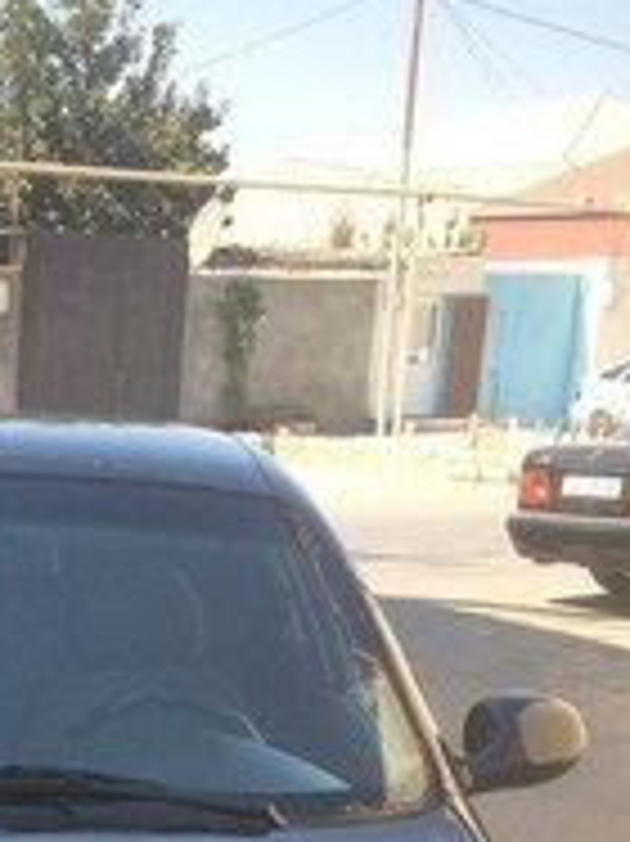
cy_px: 1067
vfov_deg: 22.8
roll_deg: +0.7
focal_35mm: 77
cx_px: -76
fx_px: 1871
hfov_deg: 18.3
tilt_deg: -20.5
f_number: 2.2
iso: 32
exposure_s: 1/526
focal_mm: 4.15
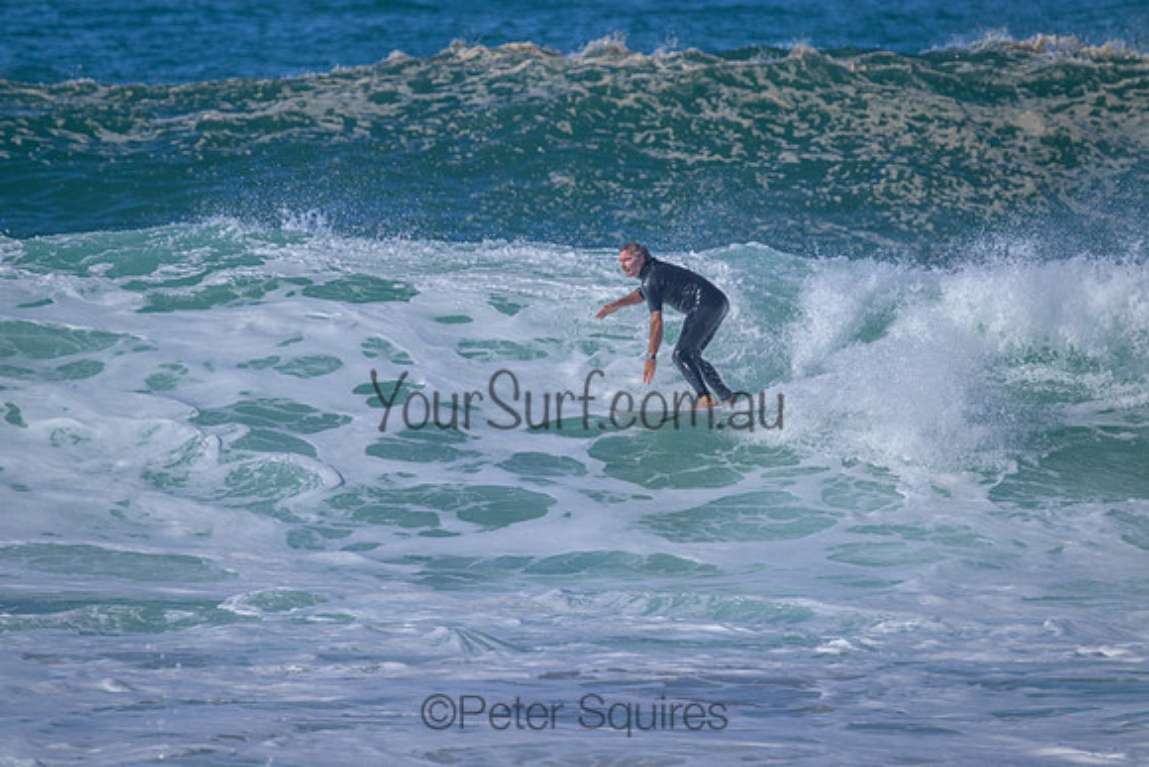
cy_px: 384
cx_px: 574
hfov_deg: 2.6
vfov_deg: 1.7
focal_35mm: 800
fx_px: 25538
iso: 1000
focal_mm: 800
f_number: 11
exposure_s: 1/2000
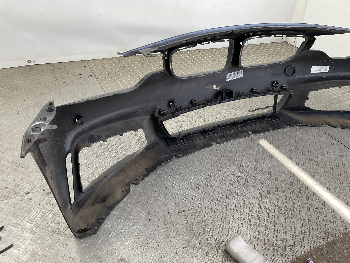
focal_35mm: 29
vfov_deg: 48.2
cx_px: 175
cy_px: 132
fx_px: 293
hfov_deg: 61.7
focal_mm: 3
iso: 25
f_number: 1.8
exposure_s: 1/100
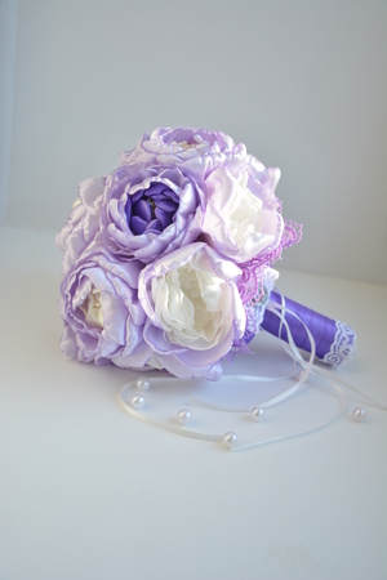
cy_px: 290
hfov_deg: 34.2
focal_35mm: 39
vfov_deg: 49.6
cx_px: 194
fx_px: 629
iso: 100
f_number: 4
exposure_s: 1/80
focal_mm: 26
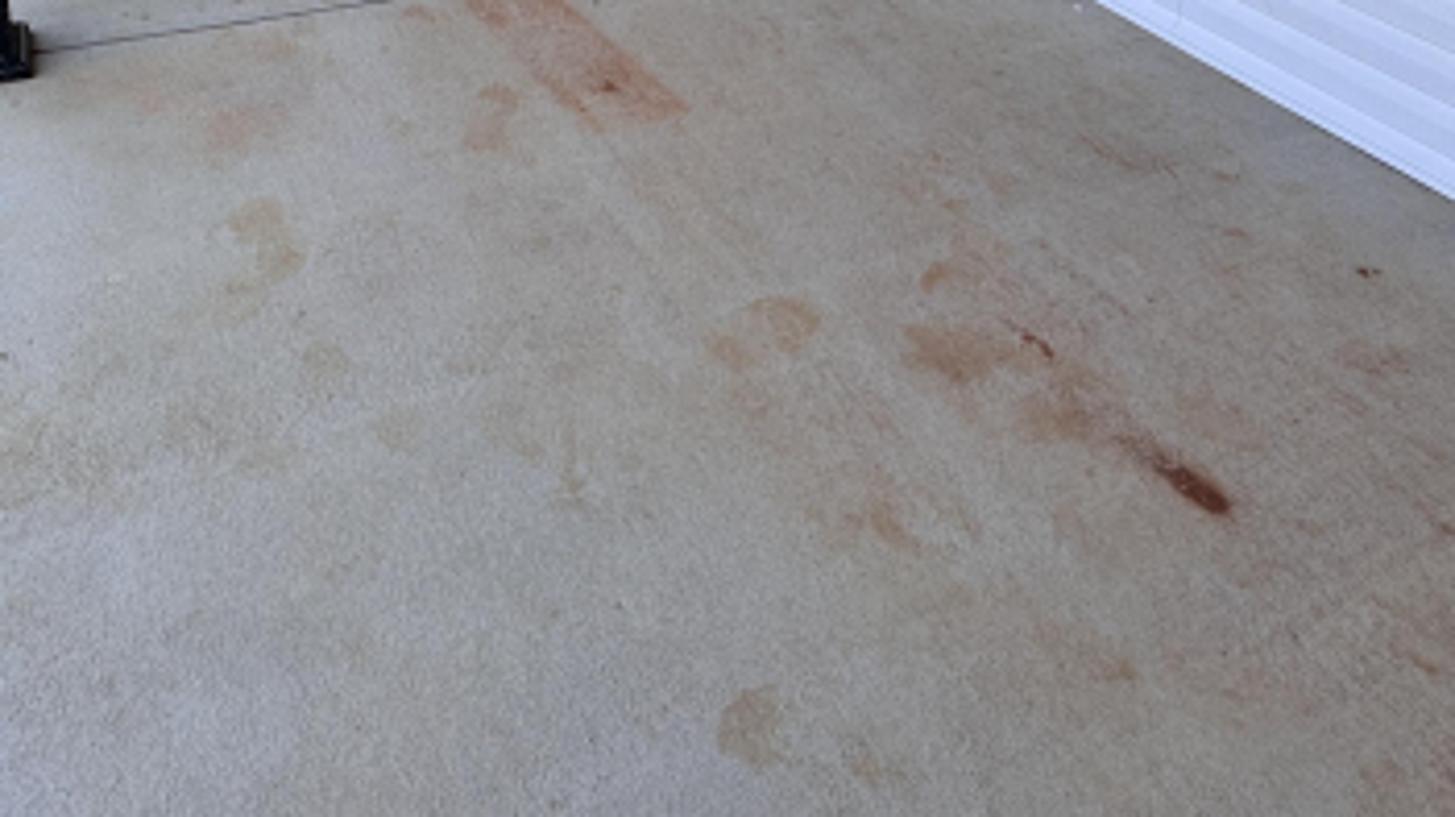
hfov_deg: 64.4
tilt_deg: -18.7
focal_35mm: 29
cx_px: 483
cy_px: -212
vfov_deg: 31.9
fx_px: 1118
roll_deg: -4.1
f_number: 2.2
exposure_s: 1/190
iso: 40
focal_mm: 2.22
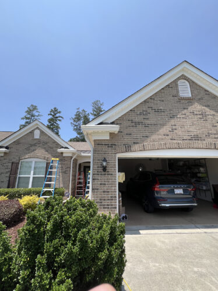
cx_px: 109
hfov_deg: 89.9
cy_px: 146
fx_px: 109
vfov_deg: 106.2
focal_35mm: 13
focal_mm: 1.57
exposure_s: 1/1085
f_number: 1.8
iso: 32
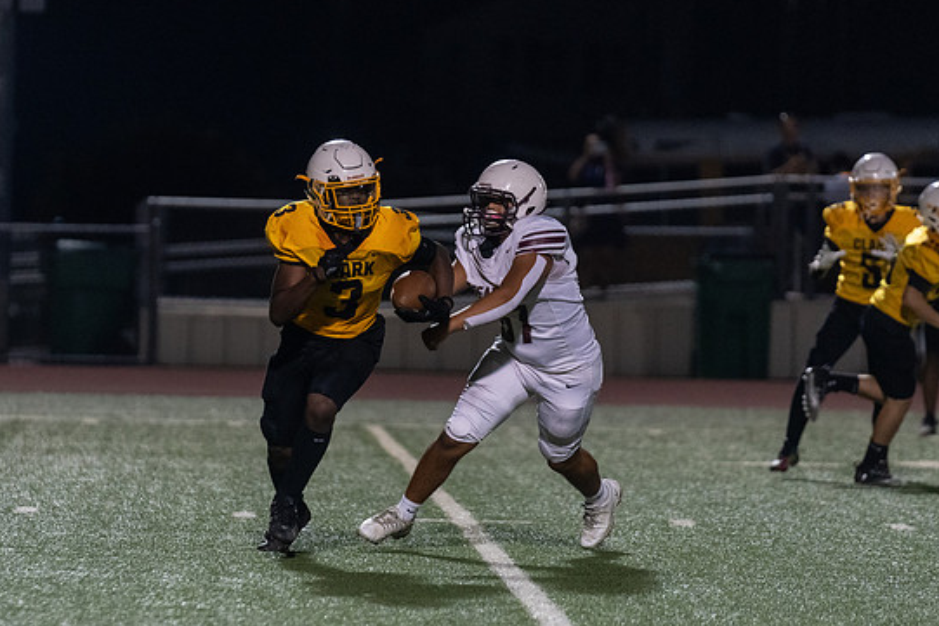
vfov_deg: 4.7
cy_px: 329
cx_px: 364
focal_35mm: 291
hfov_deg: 7.1
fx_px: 7592
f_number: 3.2
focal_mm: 200
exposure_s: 1/1000
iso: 4000
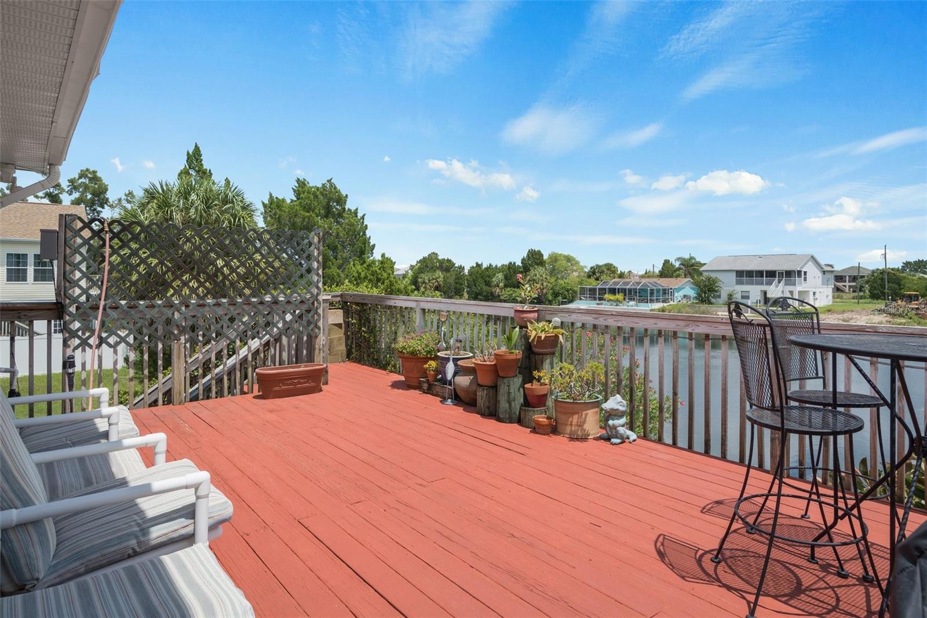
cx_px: 464
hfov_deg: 84.0
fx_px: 515
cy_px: 309
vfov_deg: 61.9
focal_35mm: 20
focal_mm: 20
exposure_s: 1/800
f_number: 8
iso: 320
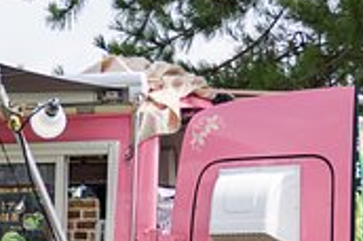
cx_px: -84
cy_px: 332
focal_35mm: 147
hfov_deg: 13.5
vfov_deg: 9.1
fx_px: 1484
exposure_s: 1/1250
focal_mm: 33
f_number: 2.8
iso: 200
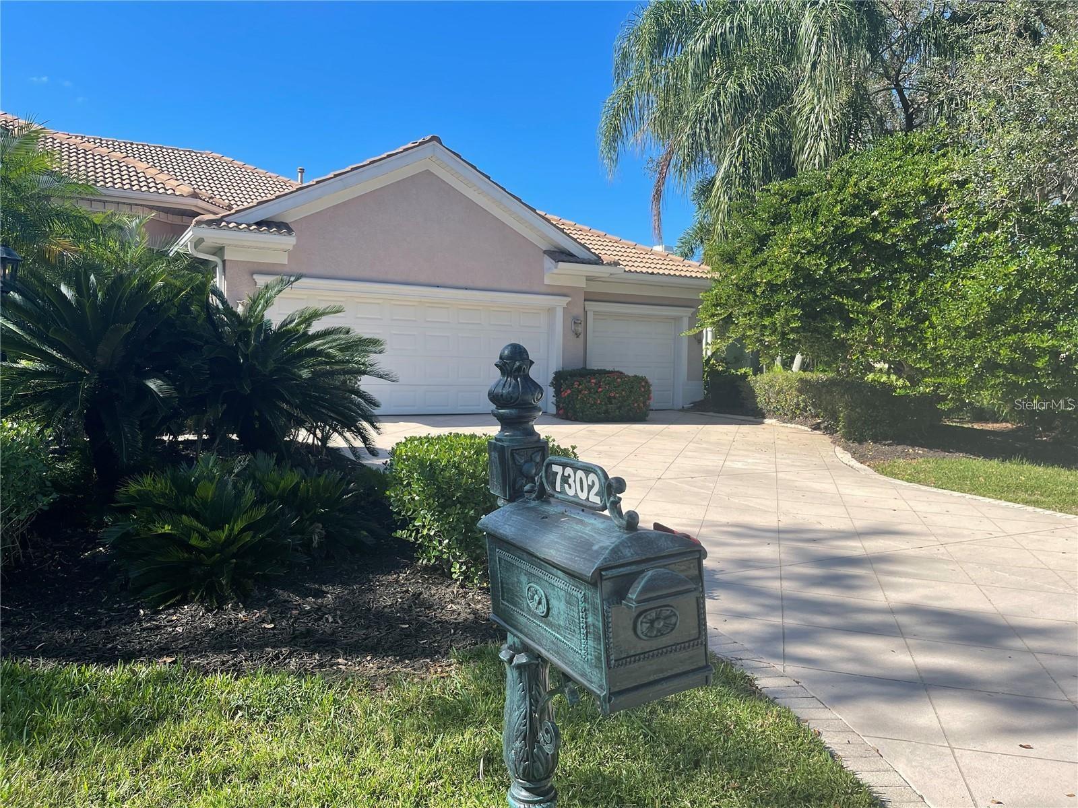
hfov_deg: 67.3
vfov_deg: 53.1
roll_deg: -0.9
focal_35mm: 26
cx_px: 539
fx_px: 810
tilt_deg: -2.4
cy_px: 404
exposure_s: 1/2049
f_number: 1.6
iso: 32
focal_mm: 5.1
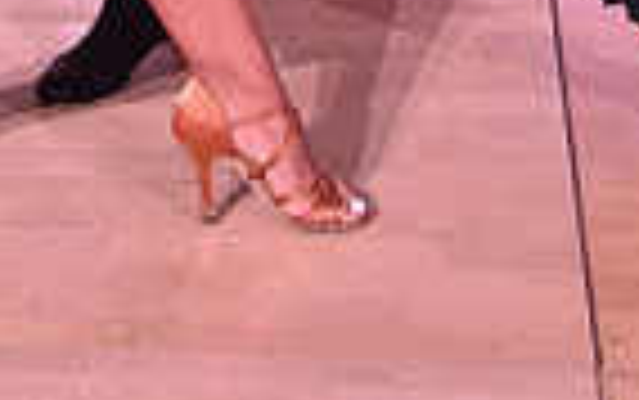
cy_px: -746
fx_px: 2318
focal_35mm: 133
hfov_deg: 15.6
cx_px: 137
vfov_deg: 8.5
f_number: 4.5
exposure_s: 1/250
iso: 1250
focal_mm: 32
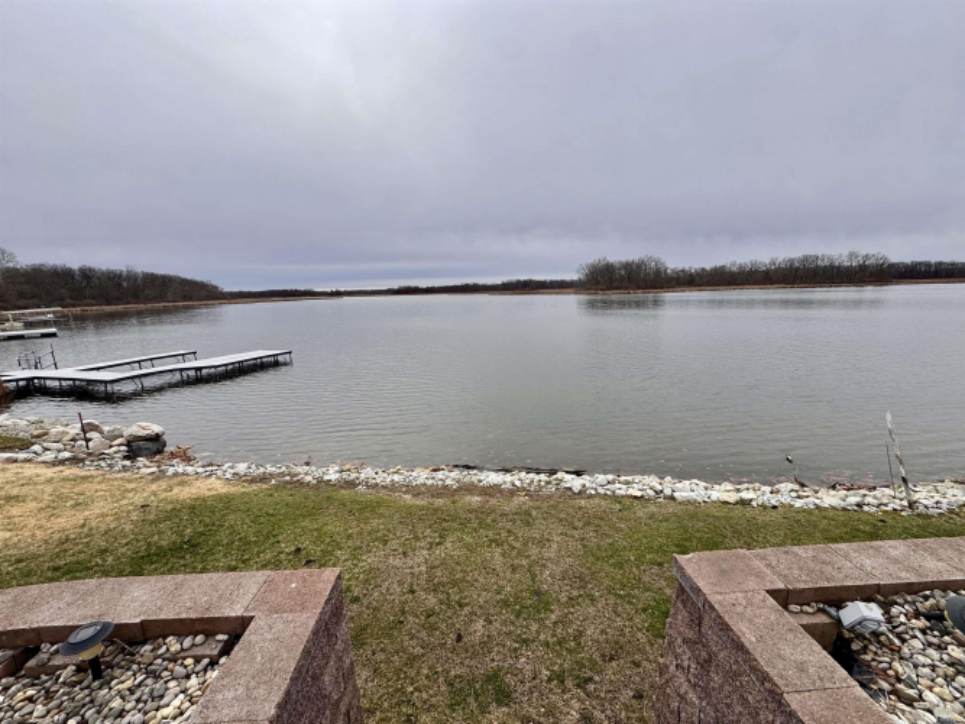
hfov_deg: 102.1
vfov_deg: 85.7
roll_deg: +1.7
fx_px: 390
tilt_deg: -10.7
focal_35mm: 14
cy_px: 362
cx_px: 482
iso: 50
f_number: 2.2
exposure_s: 1/1927
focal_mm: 2.22
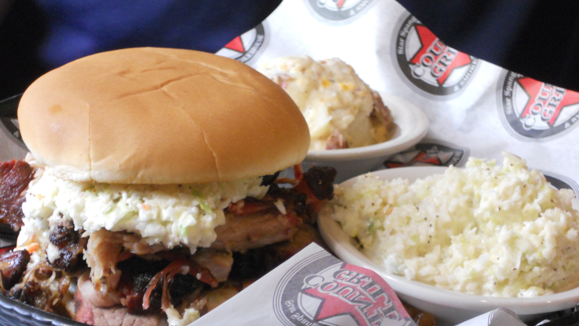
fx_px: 1551
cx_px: 288
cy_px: 216
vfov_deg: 12.0
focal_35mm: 101
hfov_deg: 21.2
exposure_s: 1/8
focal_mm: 16.5
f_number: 5.4
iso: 500
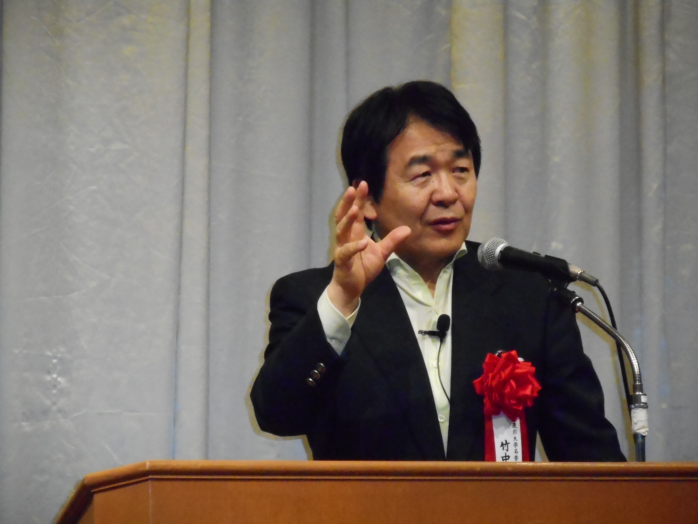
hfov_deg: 9.9
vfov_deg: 7.4
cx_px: 349
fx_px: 4033
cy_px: 262
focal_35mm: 200
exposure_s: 1/60
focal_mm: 36
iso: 1600
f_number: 6.6
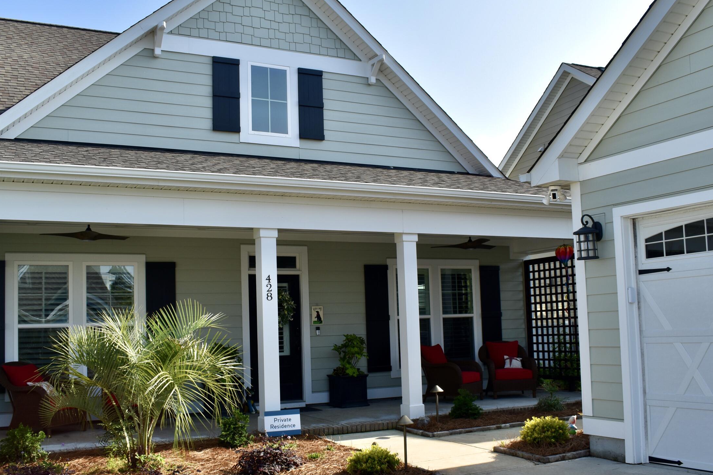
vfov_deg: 35.9
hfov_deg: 51.9
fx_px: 733
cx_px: 344
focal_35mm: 37
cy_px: 261
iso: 110
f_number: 8
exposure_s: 1/250
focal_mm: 18
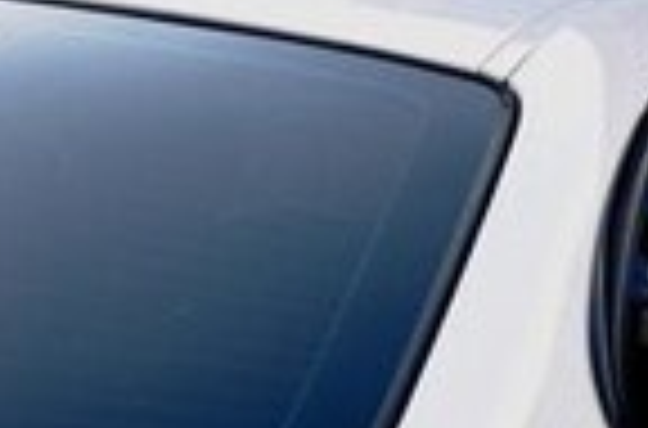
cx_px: 639
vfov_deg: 6.8
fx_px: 3463
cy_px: 924
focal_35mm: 193
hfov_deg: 10.6
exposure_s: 1/100
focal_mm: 28
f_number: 5.6
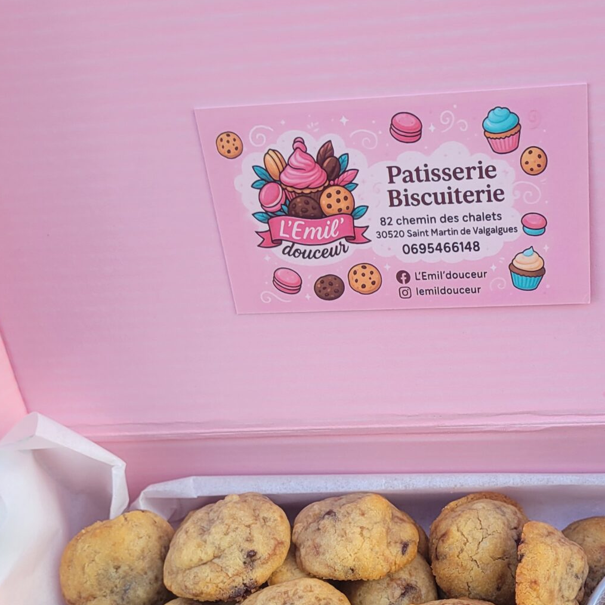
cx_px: 386
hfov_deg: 29.4
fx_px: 1147
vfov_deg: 29.1
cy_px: 456
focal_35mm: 58
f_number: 1.8
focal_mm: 5.4
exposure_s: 1/153
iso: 40
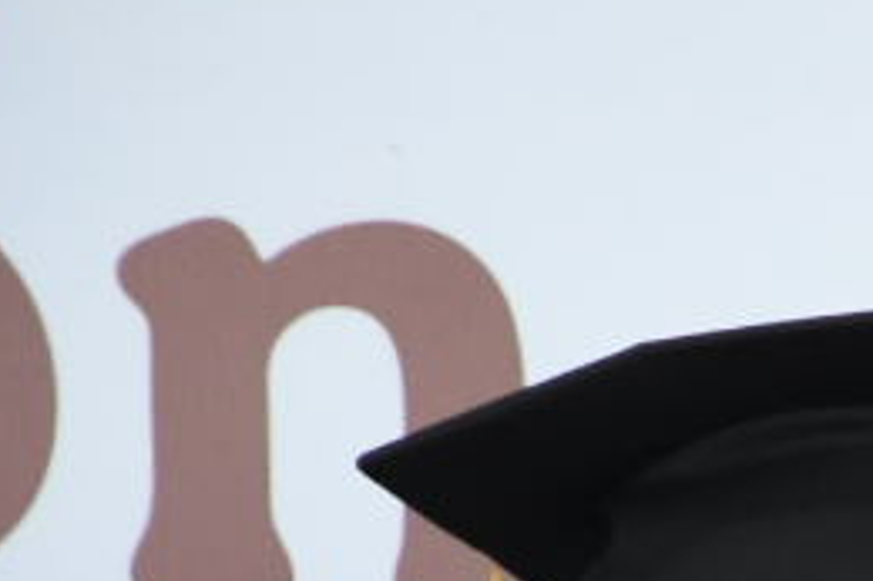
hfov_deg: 1.9
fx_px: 26269
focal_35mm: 1084
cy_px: 1770
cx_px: 2686
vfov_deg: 1.3
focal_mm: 116
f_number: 8
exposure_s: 1/125
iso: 1250
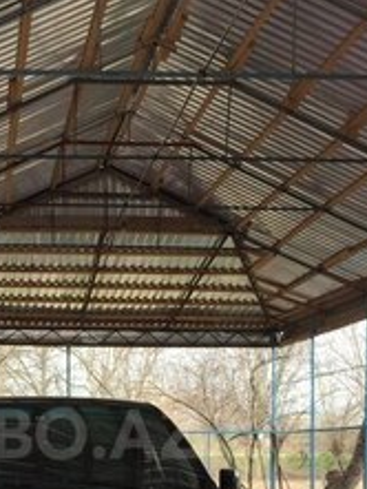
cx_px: 29
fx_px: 918
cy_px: 434
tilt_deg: +0.9
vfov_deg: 28.7
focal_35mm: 65
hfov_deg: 22.0
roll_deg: -1.3
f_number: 2.2
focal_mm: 4.15
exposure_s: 1/338
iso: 32
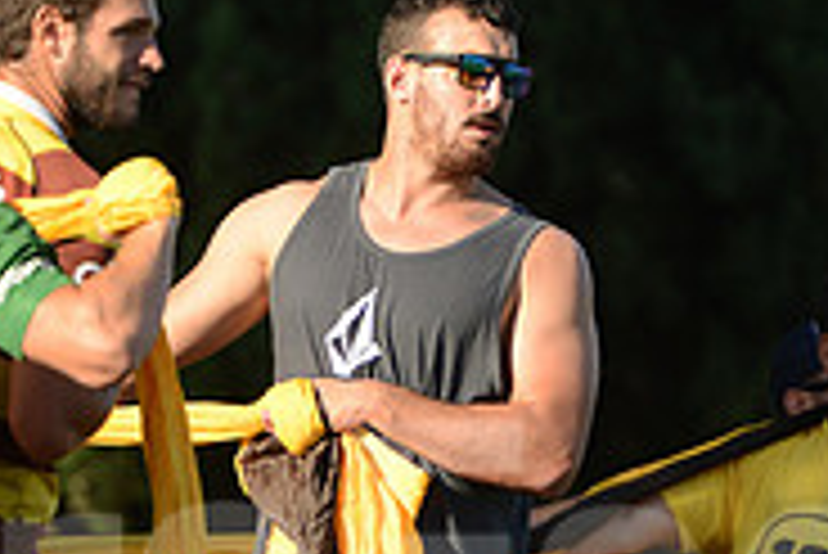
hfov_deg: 2.4
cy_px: 556
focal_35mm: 851
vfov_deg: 1.6
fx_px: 19588
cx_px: 148
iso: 400
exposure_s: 1/1000
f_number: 4
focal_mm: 270
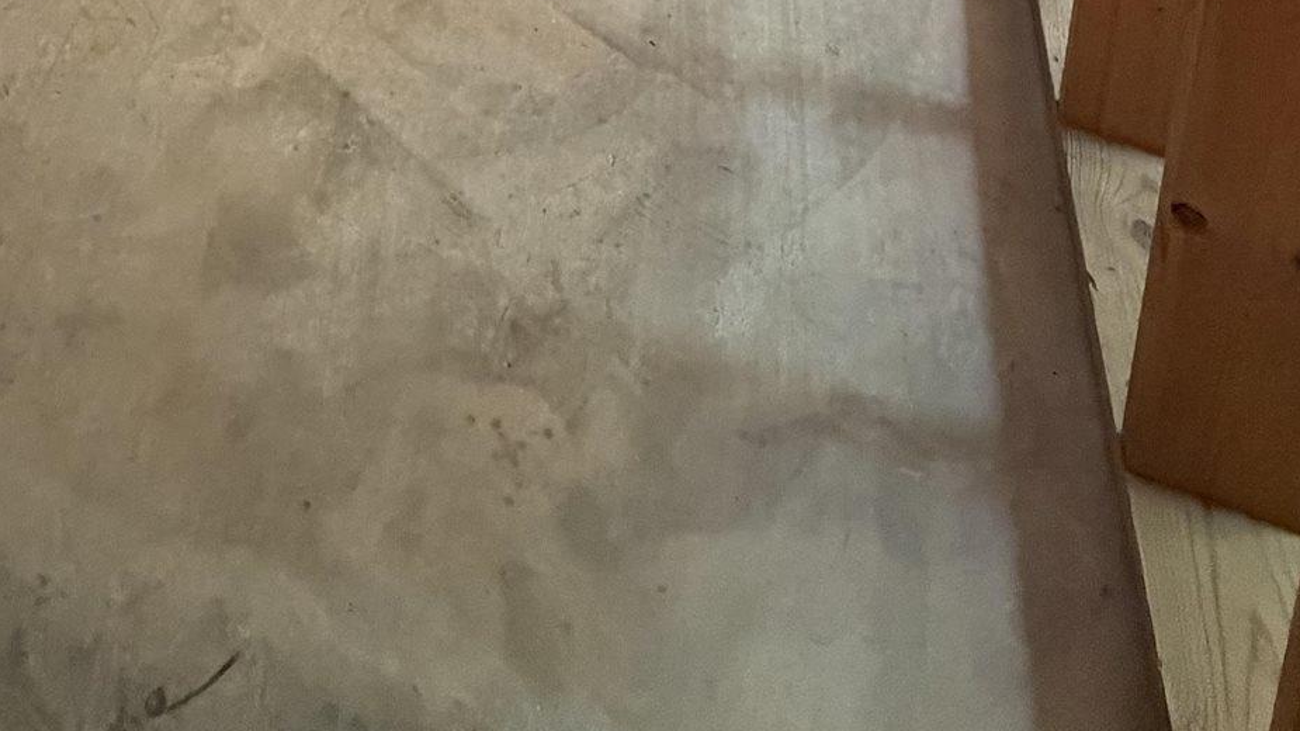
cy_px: -742
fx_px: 1310
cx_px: 313
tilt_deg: -12.2
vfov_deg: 18.8
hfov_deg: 50.4
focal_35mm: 38
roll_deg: -0.7
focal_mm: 2.22
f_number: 2.2
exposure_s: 1/60
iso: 640
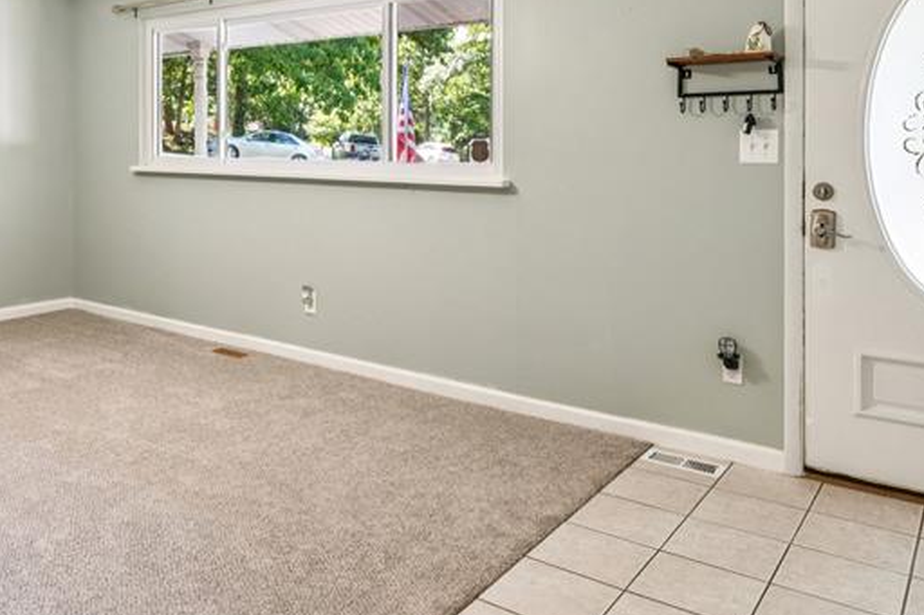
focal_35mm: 32
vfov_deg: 40.5
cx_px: 300
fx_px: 811
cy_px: 161
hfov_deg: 57.9
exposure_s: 1/4
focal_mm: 15.8
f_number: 13
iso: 320
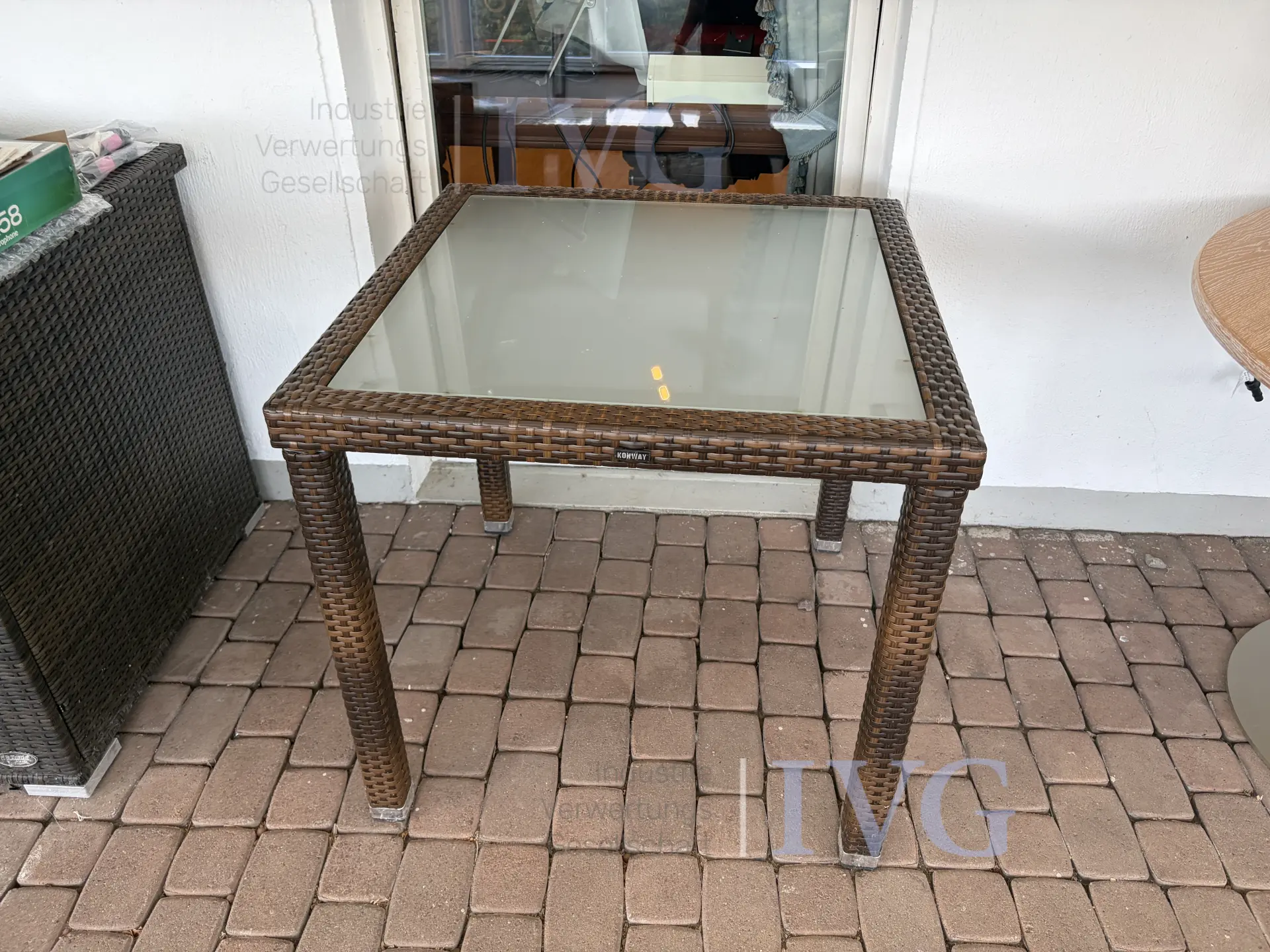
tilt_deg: -30.5
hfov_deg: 67.3
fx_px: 954
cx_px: 635
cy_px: 476
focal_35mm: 26
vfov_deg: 53.1
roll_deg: +0.3
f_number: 1.6
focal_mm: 5.96
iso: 80
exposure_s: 1/121
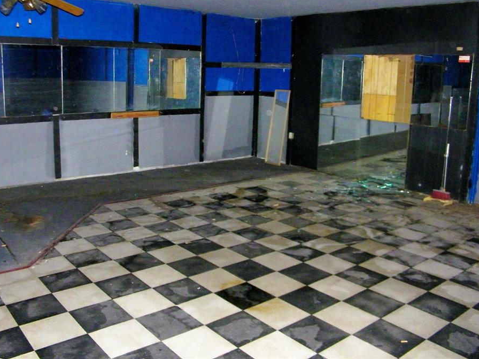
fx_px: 443
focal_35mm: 32
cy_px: 154
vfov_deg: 44.1
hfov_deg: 56.8
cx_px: 224
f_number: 3.5
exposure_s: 1/30
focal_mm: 5
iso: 400
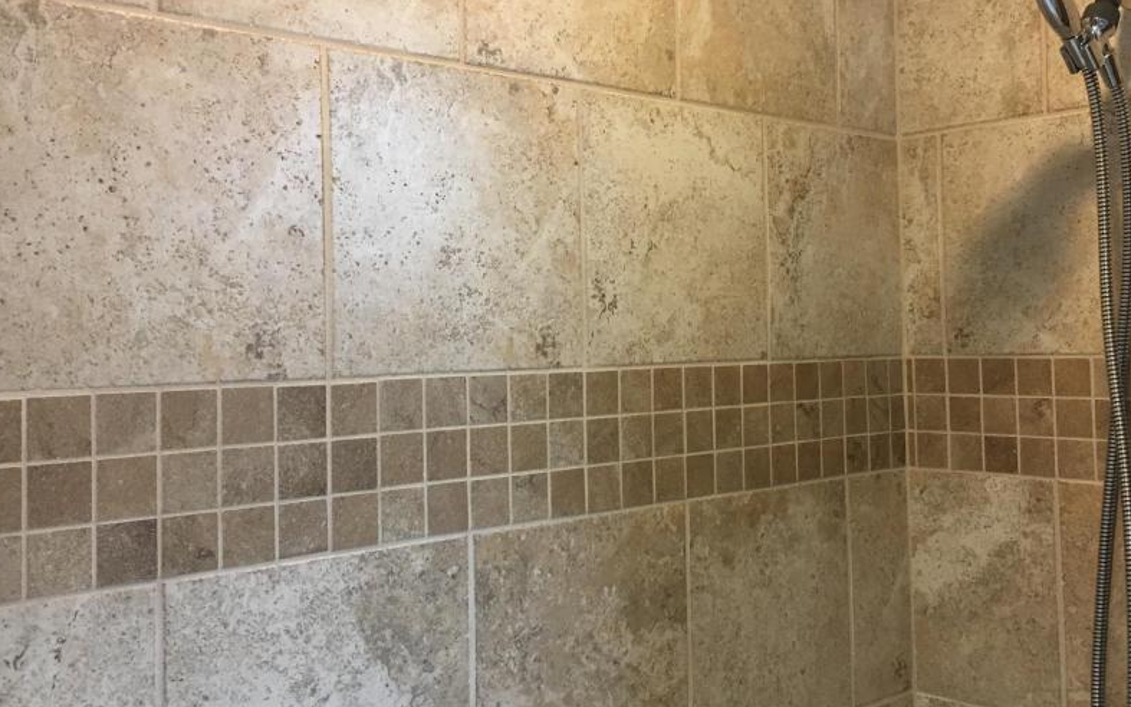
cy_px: 296
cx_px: 629
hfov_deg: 49.2
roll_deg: +0.7
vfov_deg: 31.9
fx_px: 1233
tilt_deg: +0.8
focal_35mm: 40
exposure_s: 1/30
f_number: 2.2
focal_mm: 4.15
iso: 100
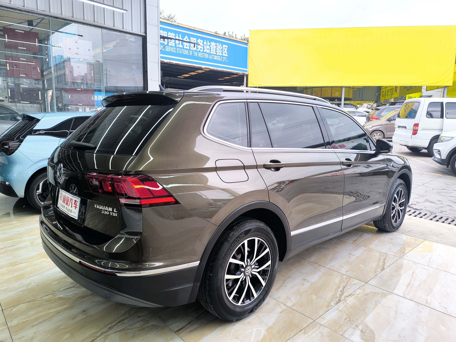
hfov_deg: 73.9
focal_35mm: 23
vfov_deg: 58.9
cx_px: 228
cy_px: 171
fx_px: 303
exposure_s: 1/100
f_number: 1.65
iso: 100
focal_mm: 6.14
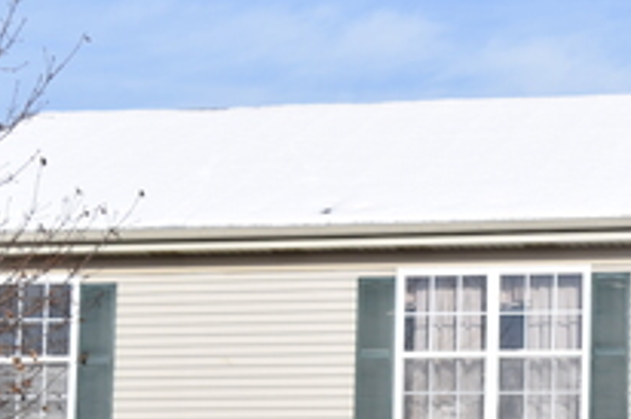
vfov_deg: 9.6
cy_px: 558
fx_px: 2452
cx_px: 582
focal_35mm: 140
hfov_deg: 14.5
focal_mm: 30
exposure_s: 1/640
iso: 100
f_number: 5.6
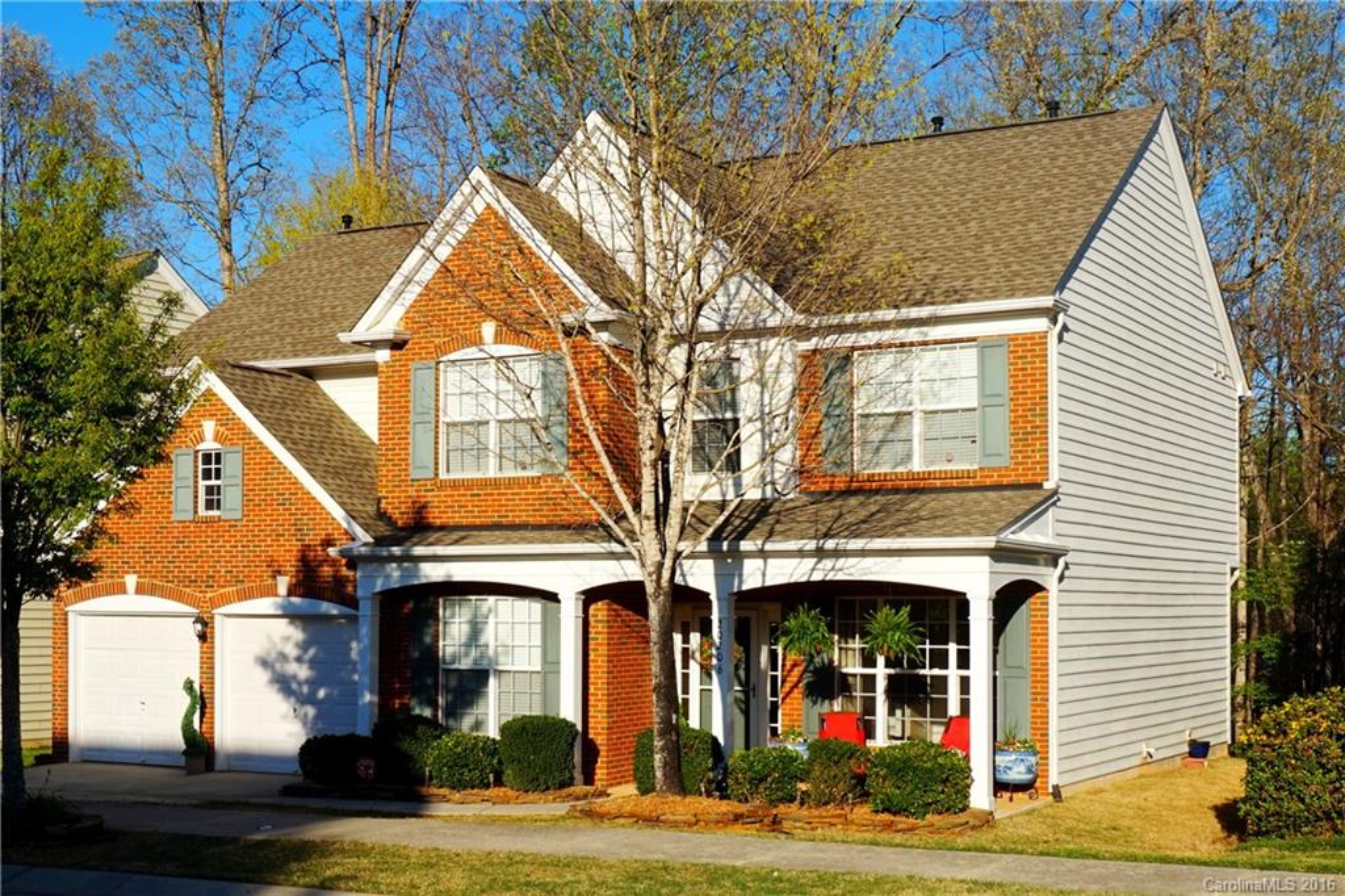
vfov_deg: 39.9
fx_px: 1232
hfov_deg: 57.2
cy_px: 448
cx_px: 672
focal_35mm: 33
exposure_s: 1/125
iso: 100
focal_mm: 22
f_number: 14
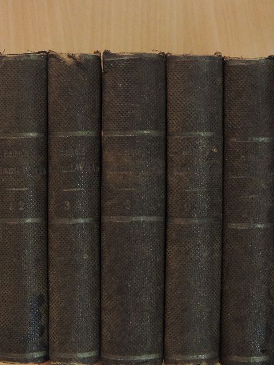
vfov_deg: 40.4
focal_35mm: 47
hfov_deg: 30.9
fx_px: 496
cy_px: 182
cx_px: 137
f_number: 3.5
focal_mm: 8.3
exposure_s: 1/100
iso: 1600
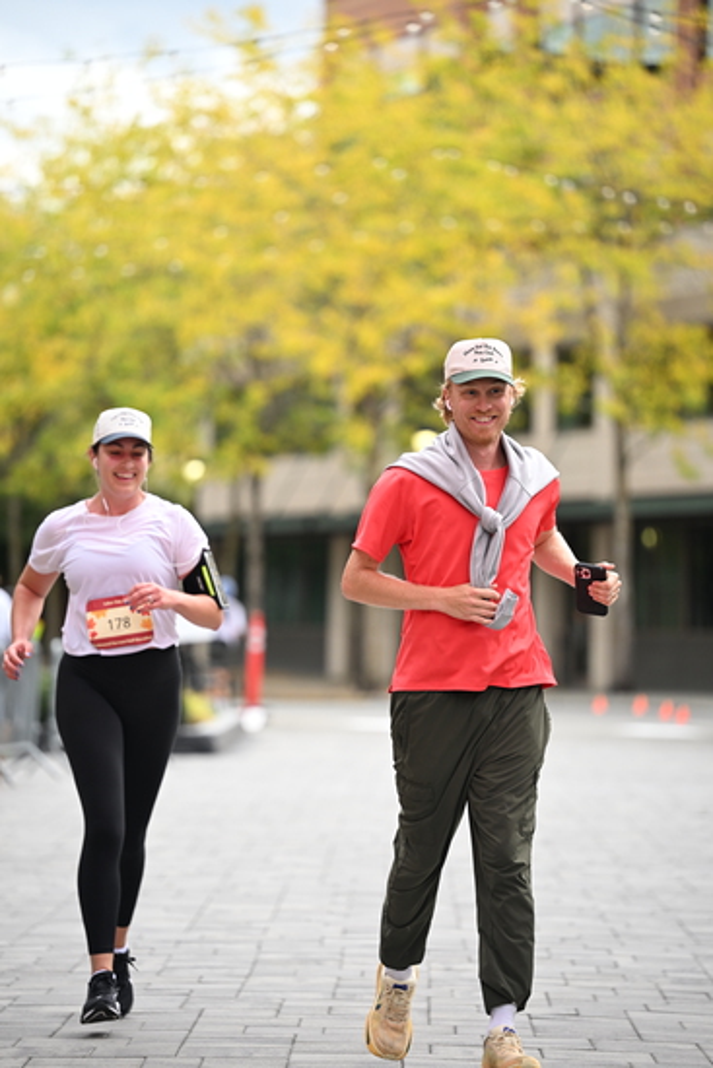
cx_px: 356
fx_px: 4453
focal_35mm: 150
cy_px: 534
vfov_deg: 13.7
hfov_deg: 9.2
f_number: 2.8
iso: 640
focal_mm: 150
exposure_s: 1/2000
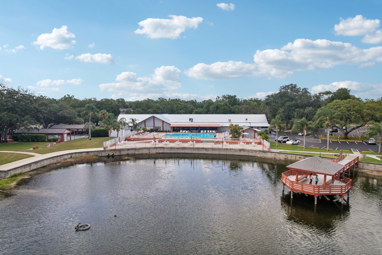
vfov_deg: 57.2
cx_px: 191
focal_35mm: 22
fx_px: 233
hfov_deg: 78.6
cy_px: 128
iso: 400
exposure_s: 1/1600
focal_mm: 8.4
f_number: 2.8
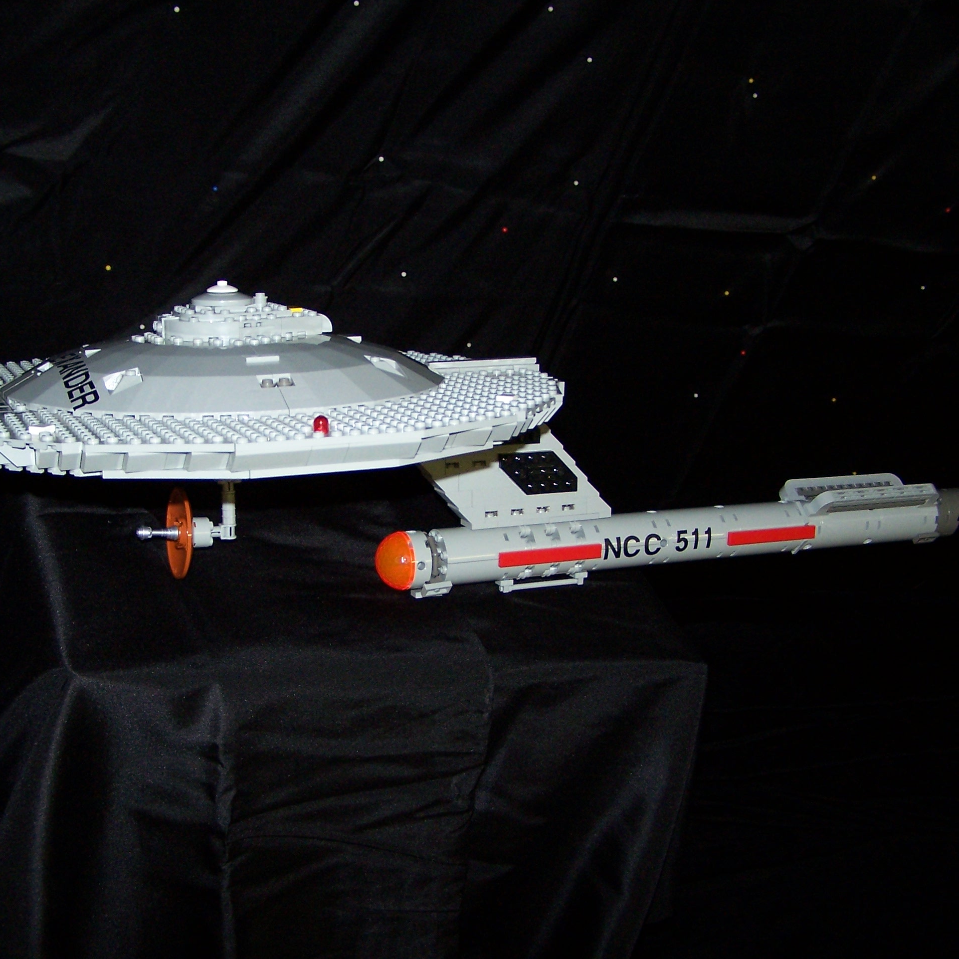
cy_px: 480
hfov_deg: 37.5
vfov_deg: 37.6
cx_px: 420
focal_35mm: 45
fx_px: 1410
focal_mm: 6.3
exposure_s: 1/60
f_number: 2.8
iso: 140
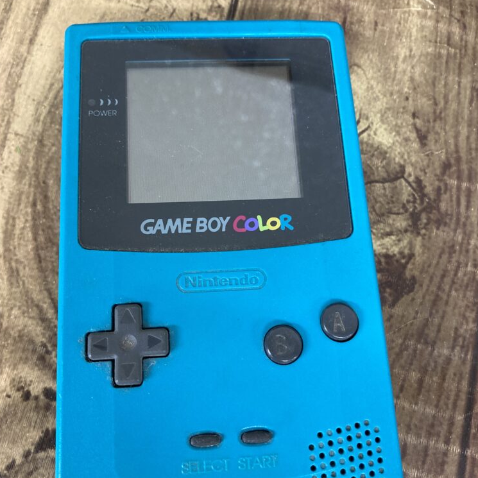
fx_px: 531
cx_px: 237
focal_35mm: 34
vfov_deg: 48.4
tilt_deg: -77.3
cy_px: 258
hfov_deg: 48.5
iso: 200
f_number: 1.8
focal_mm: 3.99
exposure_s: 1/60
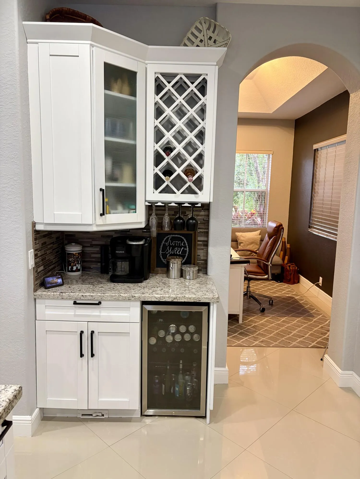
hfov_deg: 53.1
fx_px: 361
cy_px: 240
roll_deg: -2.4
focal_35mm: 26
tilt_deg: -8.9
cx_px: 180
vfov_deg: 67.3
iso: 200
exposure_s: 1/60
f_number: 1.6
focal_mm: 5.96
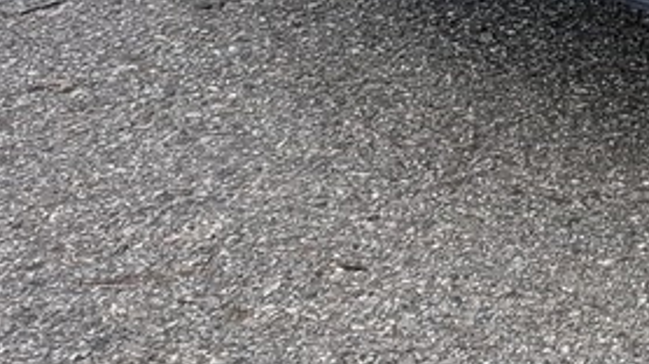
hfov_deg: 13.3
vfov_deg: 8.3
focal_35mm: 130
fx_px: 2236
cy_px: -609
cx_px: 1447
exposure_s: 1/888
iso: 50
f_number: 1.8
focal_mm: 5.54
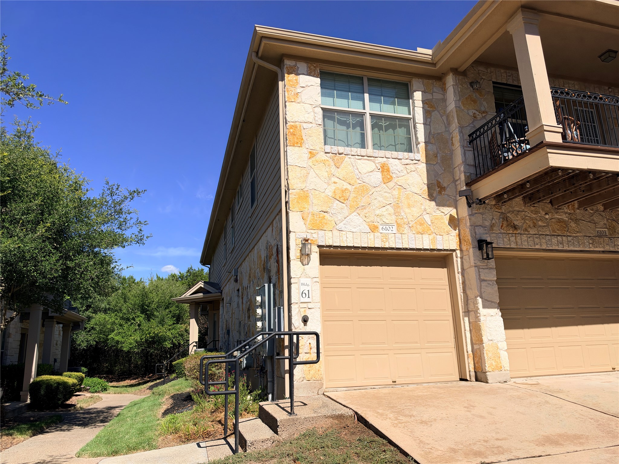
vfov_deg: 56.8
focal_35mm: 24
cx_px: 310
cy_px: 232
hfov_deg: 71.6
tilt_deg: +15.0
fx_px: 429
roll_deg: +2.4
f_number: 1.8
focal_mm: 6.93
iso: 64
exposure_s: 1/7143
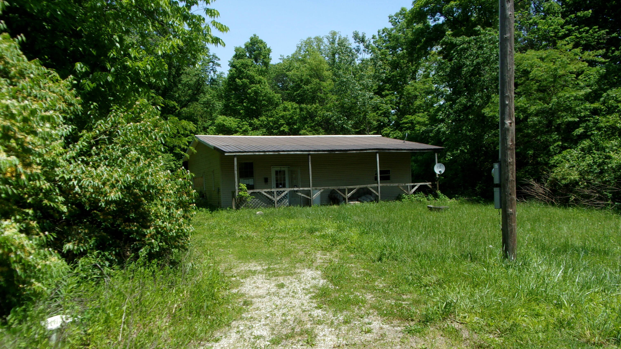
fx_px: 510
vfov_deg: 37.7
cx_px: 307
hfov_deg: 62.6
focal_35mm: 31
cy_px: 200
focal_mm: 5.1
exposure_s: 1/56
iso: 80
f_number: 10.8
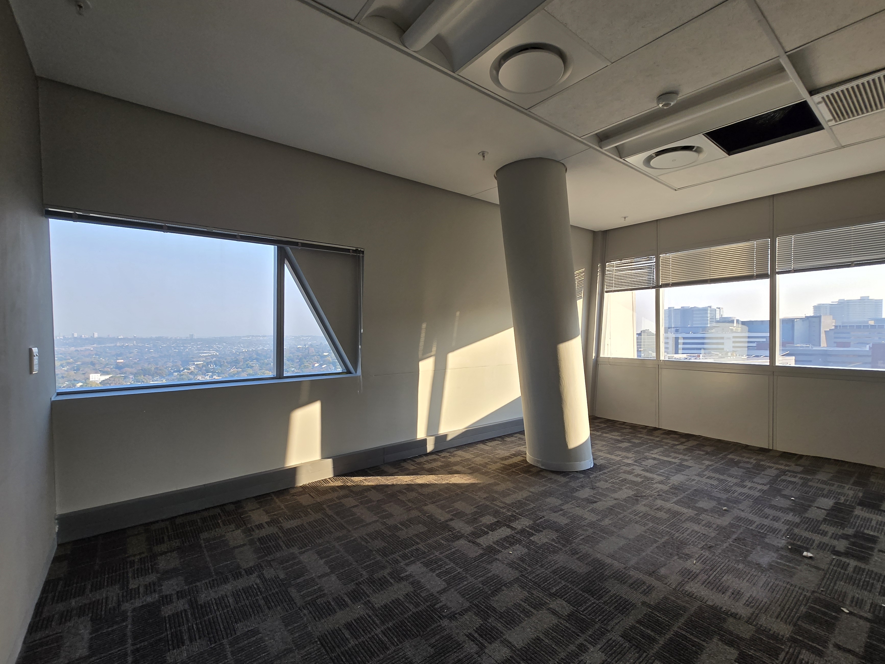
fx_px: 383
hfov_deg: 98.1
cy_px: 340
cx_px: 457
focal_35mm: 15
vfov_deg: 81.7
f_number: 2.2
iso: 32
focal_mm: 1.7
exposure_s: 1/50
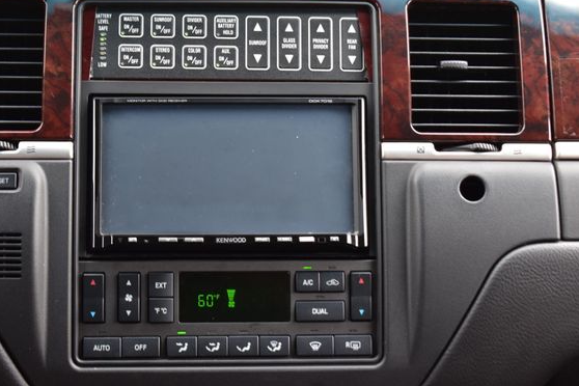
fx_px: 1521
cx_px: 260
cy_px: 176
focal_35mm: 95
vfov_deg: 14.5
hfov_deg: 21.5
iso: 400
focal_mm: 55
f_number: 7.1
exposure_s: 1/40
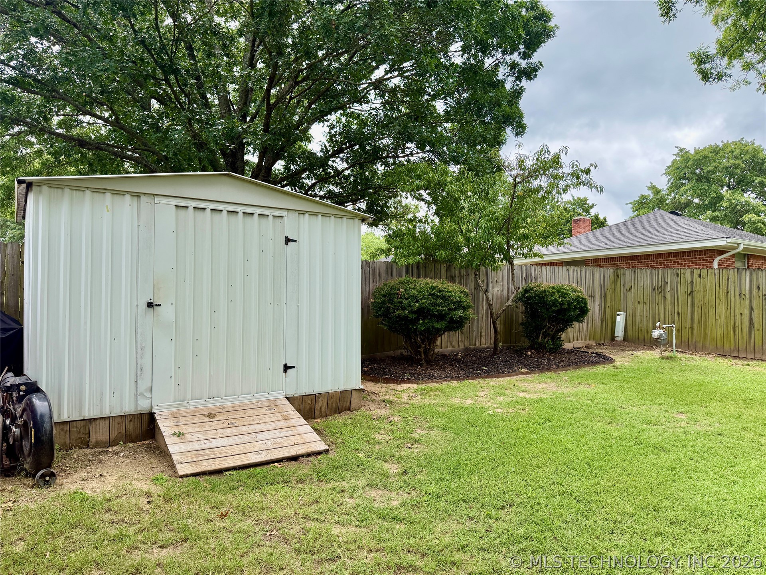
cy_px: 288
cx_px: 383
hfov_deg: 71.6
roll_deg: -0.1
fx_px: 531
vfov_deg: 56.8
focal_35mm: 24
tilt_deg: +1.0
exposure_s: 1/1689
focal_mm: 6.76
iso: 100
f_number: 1.78
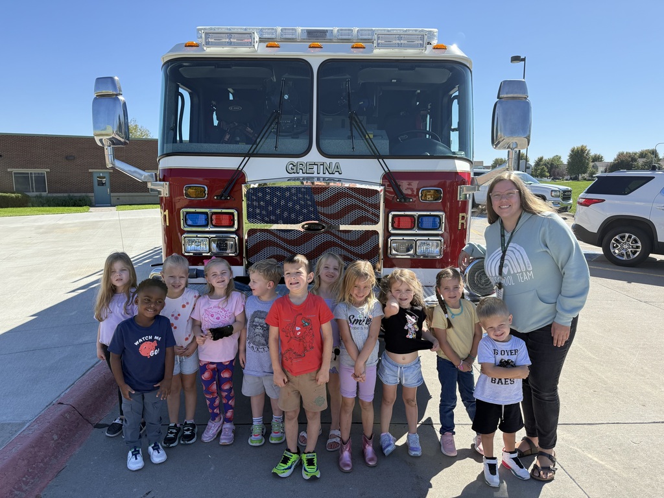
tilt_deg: -8.9
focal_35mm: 24
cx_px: 332
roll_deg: -0.2
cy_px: 249
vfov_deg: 56.8
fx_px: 460
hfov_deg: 71.6
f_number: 1.78
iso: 100
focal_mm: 6.76
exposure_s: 1/2525
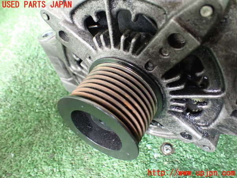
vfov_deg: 46.8
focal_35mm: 30
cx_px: 118
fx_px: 205
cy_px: 89
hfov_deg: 60.0
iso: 800
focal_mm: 5.4
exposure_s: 1/80
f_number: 2.3
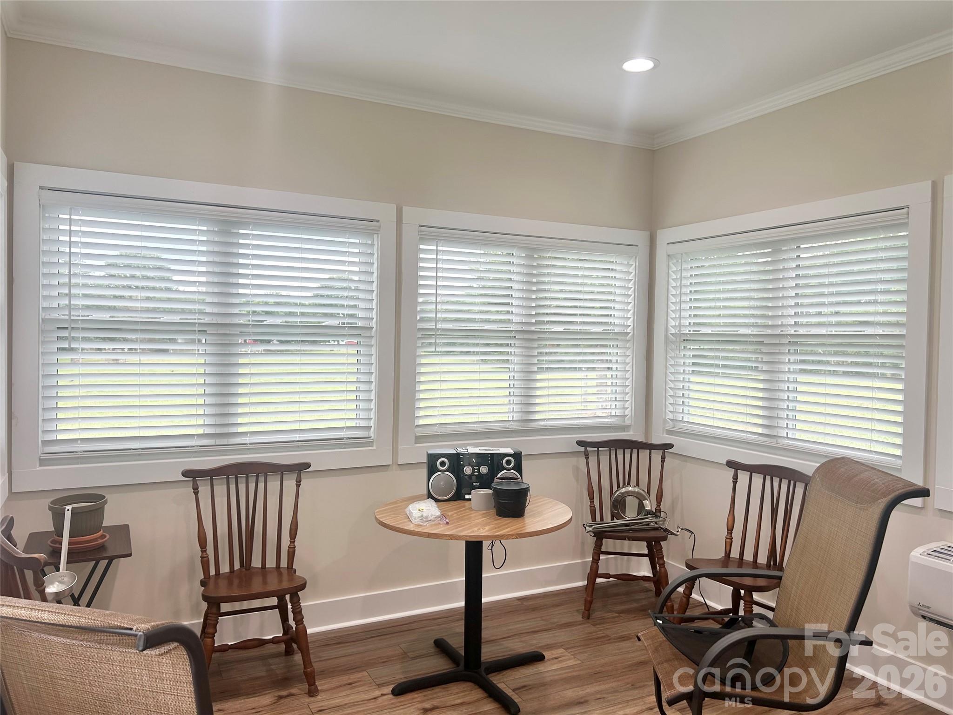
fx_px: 716
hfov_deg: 67.3
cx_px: 476
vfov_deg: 53.1
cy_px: 358
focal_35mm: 26
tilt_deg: -1.7
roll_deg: -0.9
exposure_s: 1/120
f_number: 1.5
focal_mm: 5.7
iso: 32
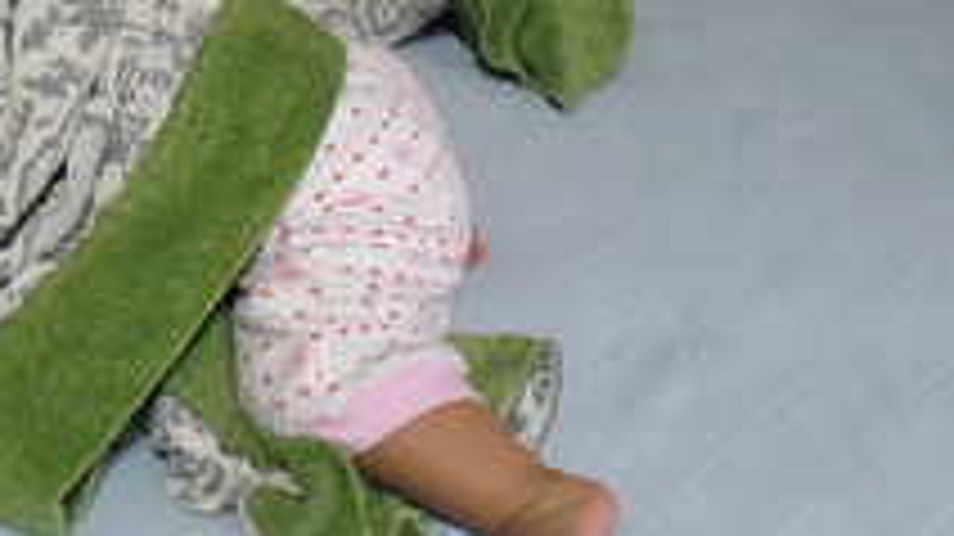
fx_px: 1871
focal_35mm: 74
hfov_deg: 27.9
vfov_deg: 16.3
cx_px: 166
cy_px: 243
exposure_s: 1/8
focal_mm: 6
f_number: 2.8
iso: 200
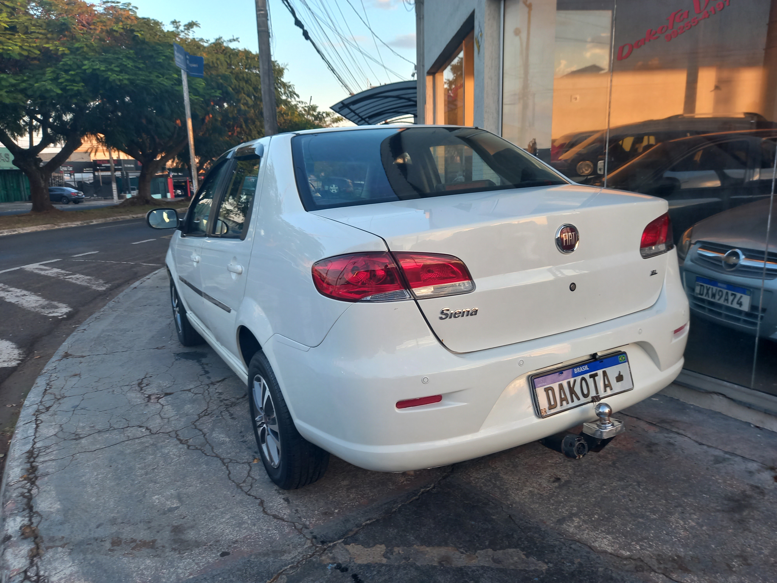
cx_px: 388
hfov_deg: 69.4
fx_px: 561
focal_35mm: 25
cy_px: 292
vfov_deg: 54.9
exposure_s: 1/60
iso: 32
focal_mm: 4.6
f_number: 2
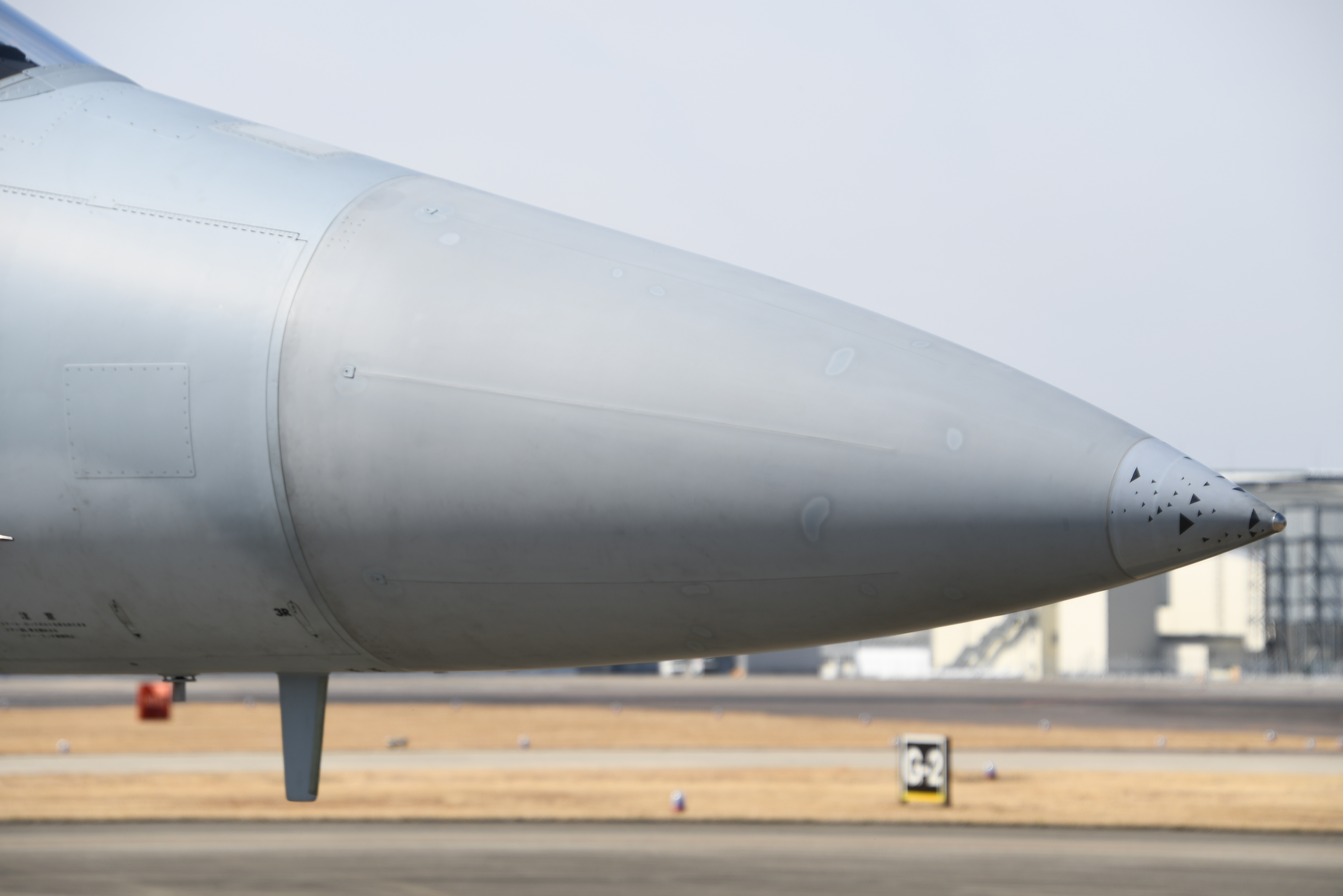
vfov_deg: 7.5
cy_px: 448
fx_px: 6826
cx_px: 672
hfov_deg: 11.2
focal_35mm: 183
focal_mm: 122
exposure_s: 1/400
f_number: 5.6
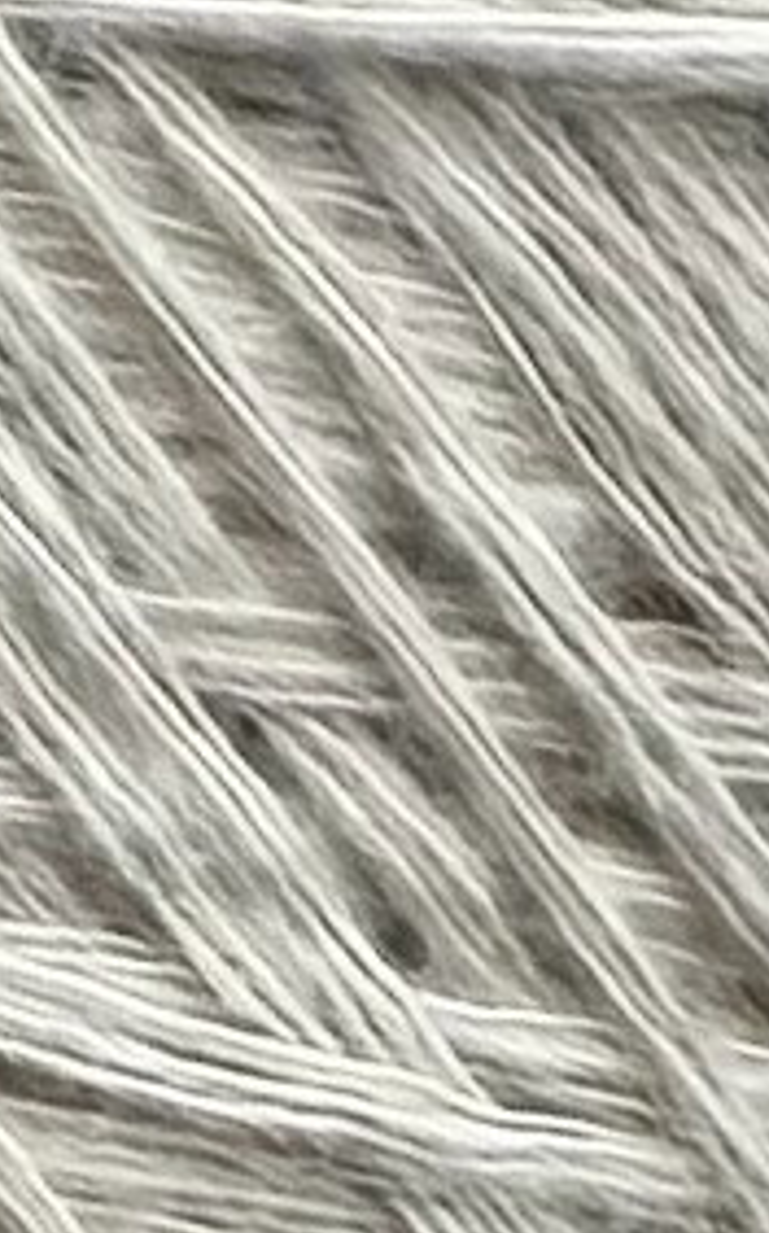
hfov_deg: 9.0
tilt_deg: -40.9
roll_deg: +12.6
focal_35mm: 142
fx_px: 4766
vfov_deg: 12.2
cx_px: -339
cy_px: -1583
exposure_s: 1/532
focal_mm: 2.22
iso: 40
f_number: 2.2
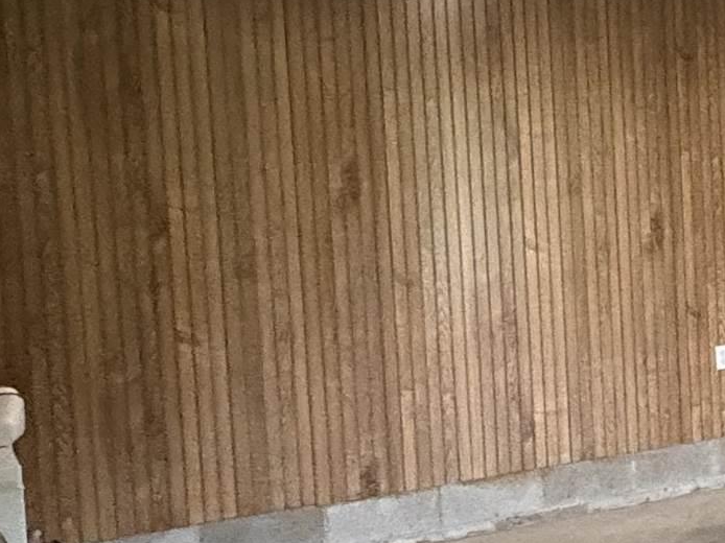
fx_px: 1298
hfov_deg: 22.4
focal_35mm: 62
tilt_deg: -2.3
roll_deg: +1.0
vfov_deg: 23.6
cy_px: 237
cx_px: 1219
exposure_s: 1/40
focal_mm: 2.22
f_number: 2.2
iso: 1000
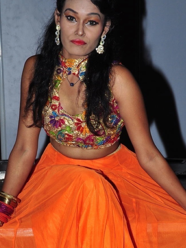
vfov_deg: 21.2
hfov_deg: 16.1
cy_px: 180
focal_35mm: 92
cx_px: 107
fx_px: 658
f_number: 10
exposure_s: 1/125
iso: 400
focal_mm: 35
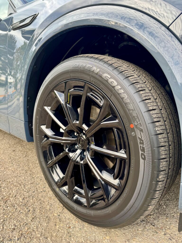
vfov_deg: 71.6
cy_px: 122
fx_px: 168
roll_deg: -1.2
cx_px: 91
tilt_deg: -8.9
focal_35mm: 24
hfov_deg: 56.8
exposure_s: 1/189
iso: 64
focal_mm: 6.76
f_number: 1.78
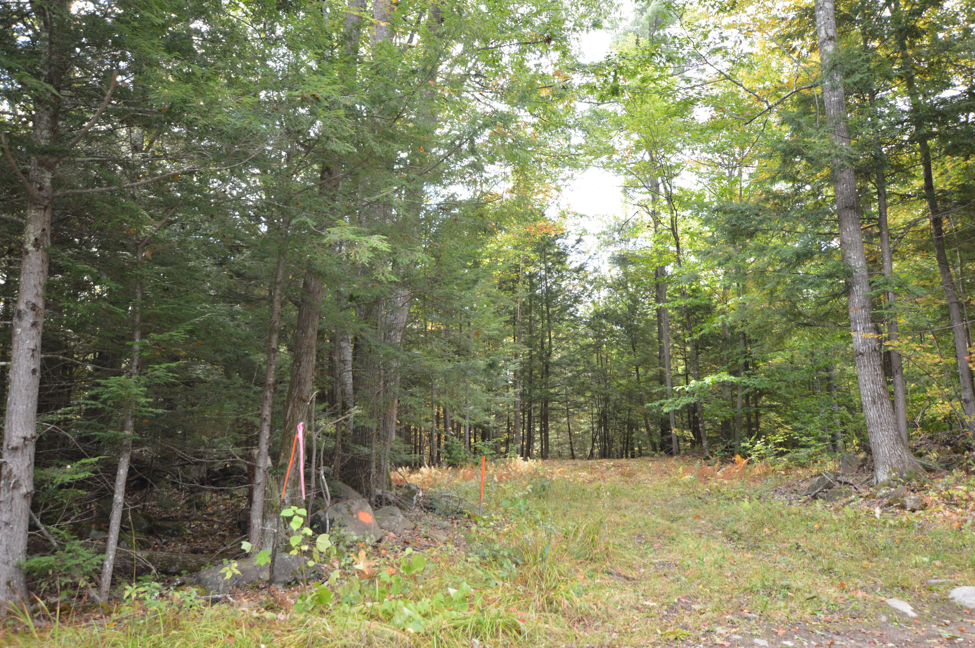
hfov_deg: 62.0
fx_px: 812
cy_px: 324
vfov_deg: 43.5
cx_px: 488
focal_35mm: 30
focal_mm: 20
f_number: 4
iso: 320
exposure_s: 1/125
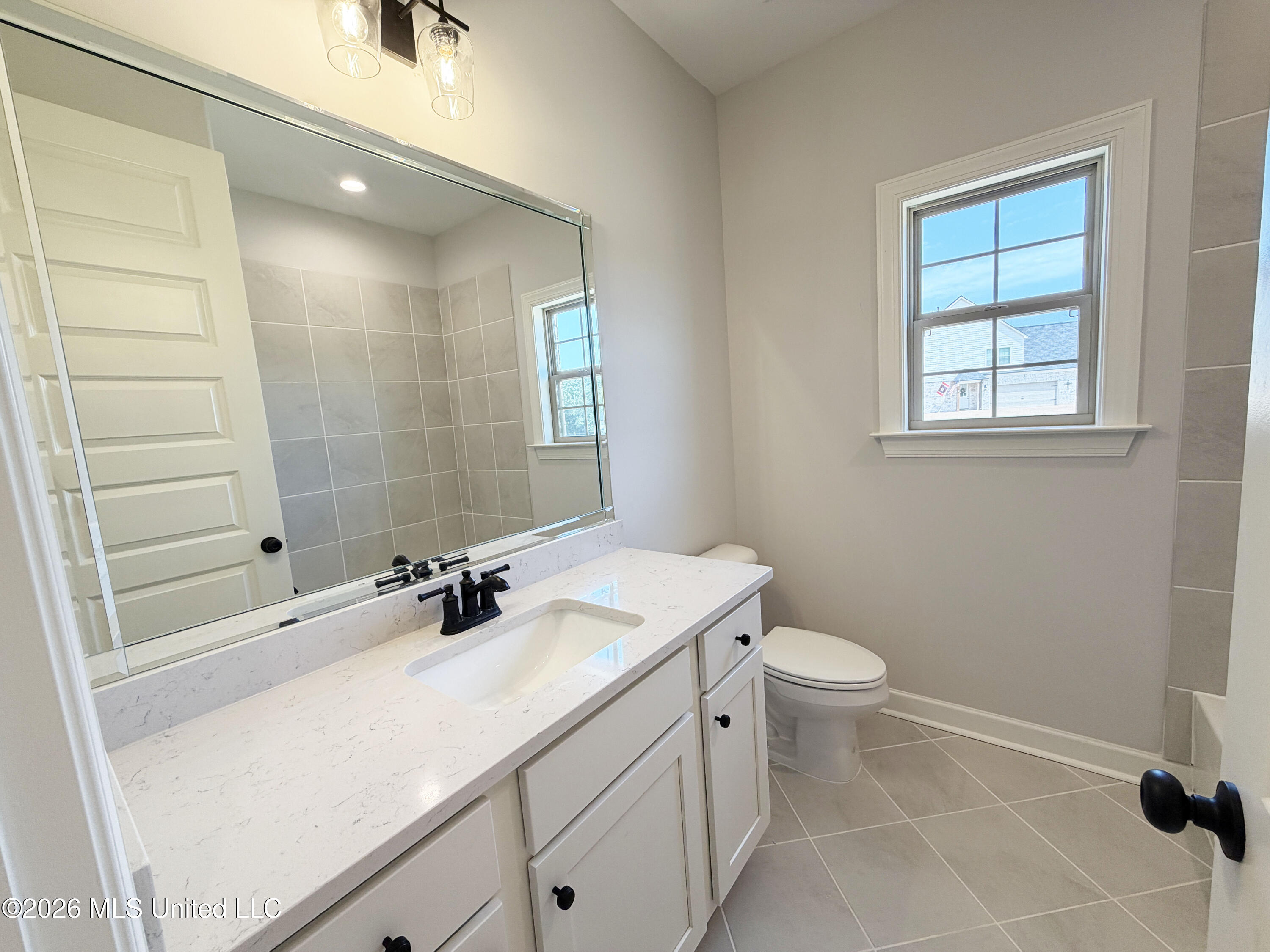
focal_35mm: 14
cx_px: 635
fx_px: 514
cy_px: 476
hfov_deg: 102.1
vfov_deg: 85.7
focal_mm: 2.22
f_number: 2.2
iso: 80
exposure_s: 1/120
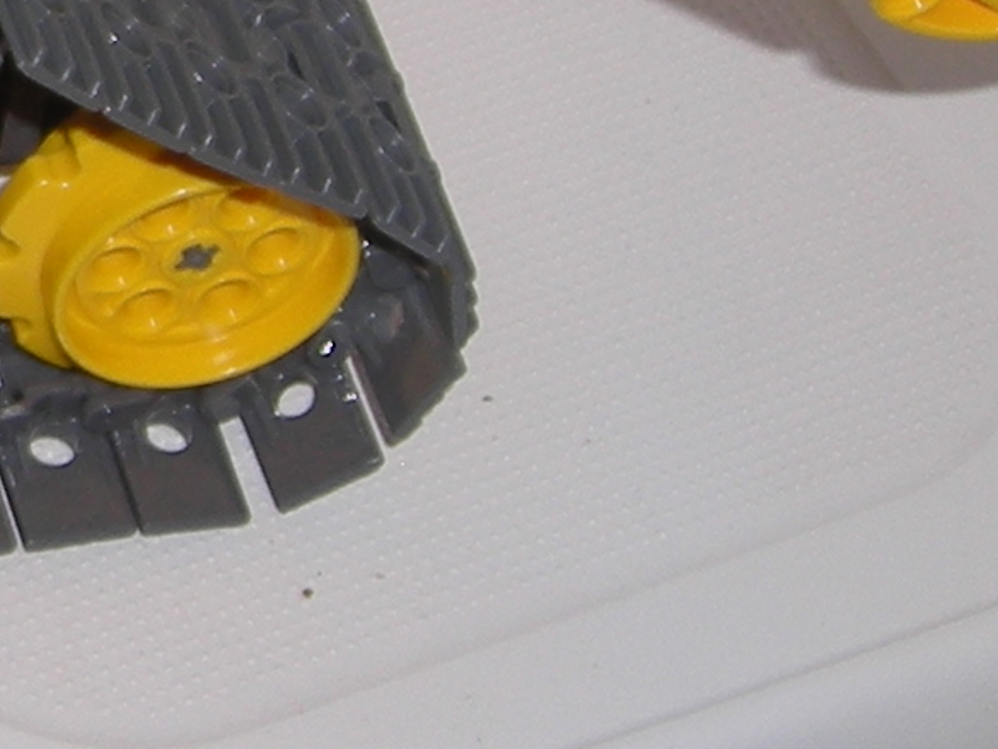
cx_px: -1136
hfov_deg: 9.9
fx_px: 5277
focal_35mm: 183
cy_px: -379
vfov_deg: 8.0
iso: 50
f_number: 3.2
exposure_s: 1/60
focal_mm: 6.3
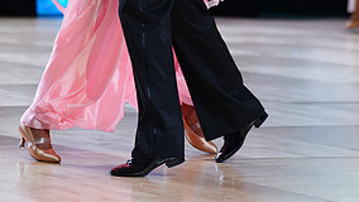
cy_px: -85
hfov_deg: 8.7
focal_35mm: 248
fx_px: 2362
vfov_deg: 4.9
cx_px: 131
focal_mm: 116
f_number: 2.8
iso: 640
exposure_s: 1/500
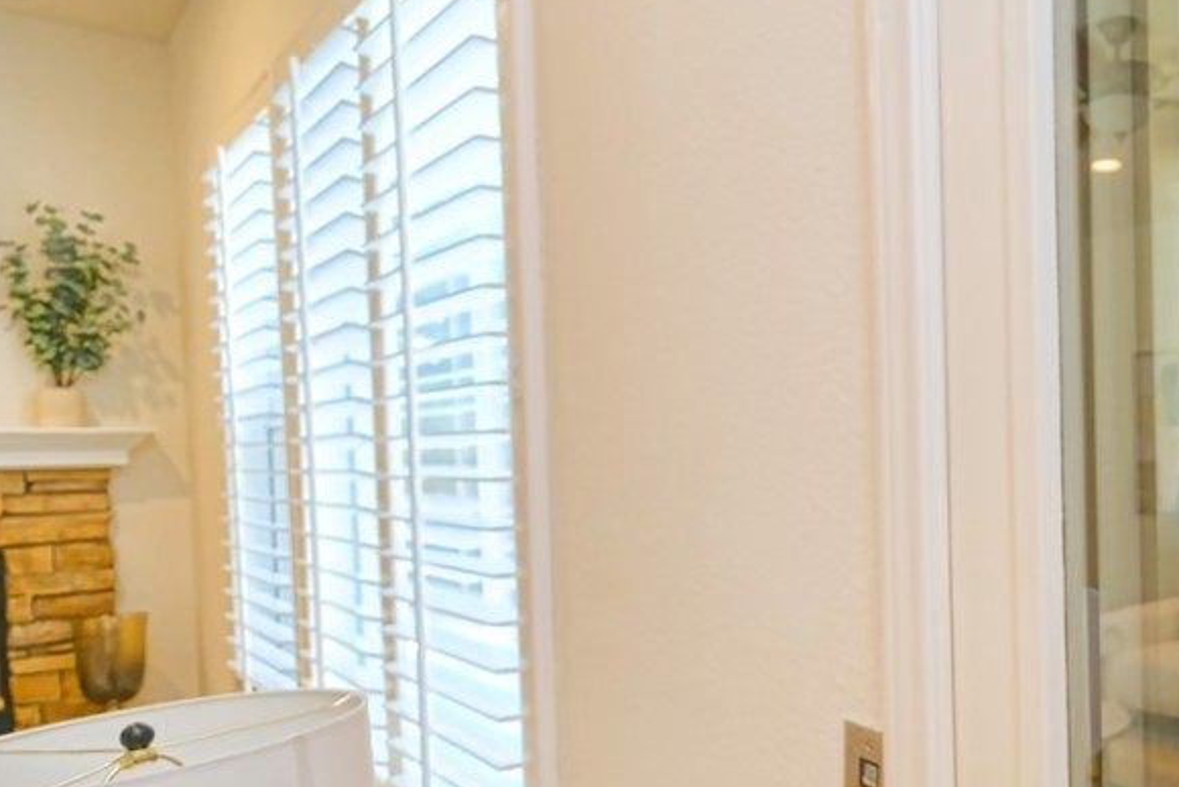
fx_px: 983
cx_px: 998
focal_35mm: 30
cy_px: 475
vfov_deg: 43.4
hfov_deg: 55.9
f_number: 4
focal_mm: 11
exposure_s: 1/60
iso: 400
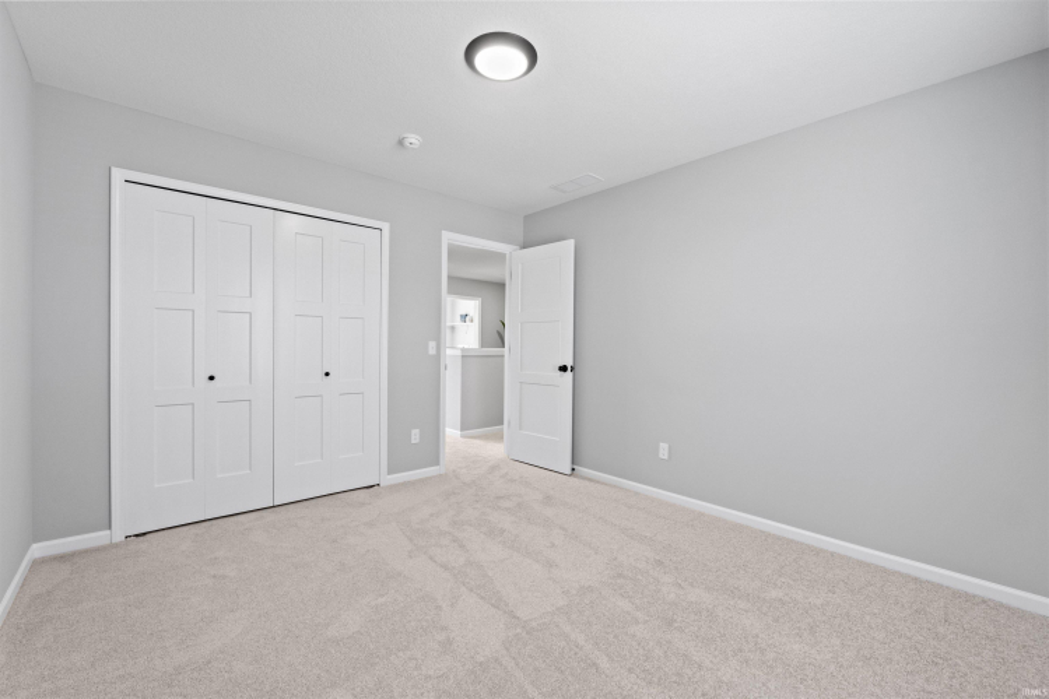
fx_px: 437
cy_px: 350
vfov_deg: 77.3
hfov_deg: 100.4
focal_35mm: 15
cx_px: 524
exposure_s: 1/10
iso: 800
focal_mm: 10
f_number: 5
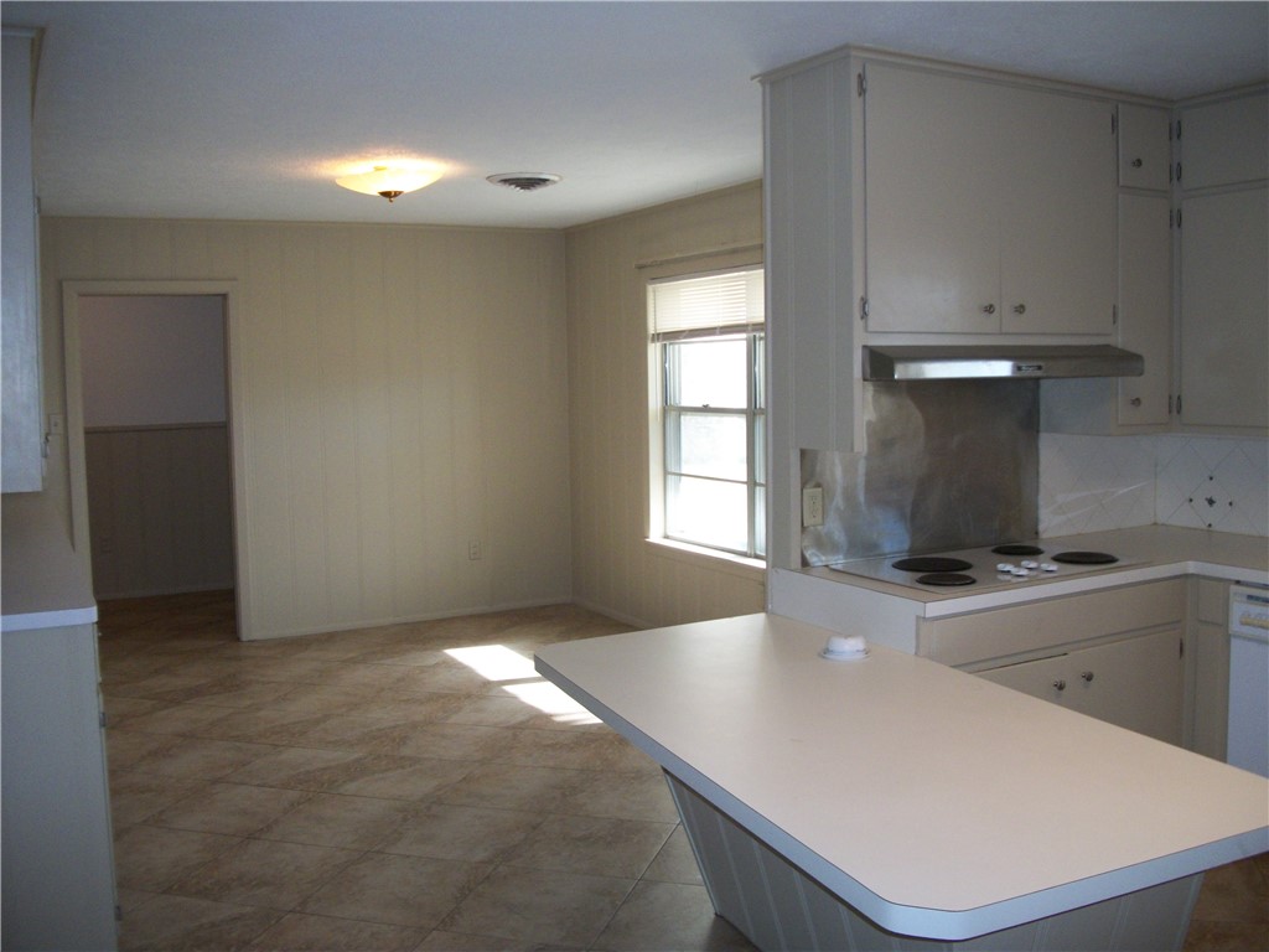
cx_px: 634
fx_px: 1173
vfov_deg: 44.2
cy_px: 476
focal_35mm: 32
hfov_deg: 56.8
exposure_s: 1/100
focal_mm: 5.7
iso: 160
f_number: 2.9
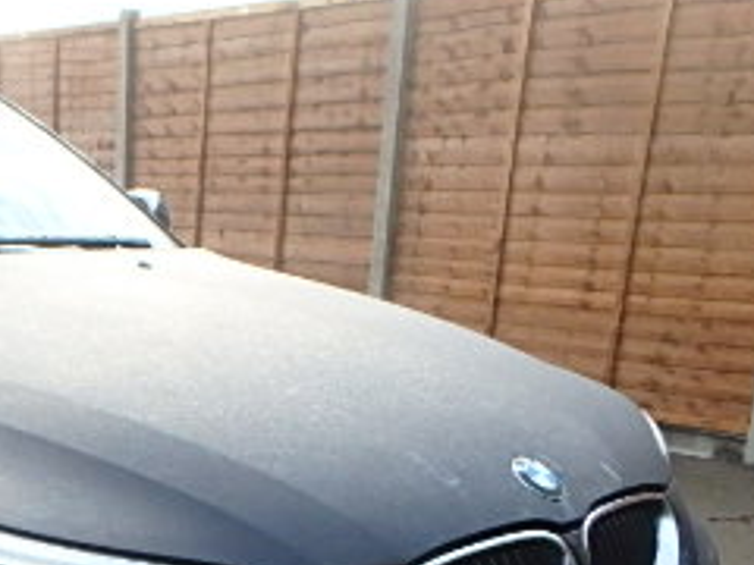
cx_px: -3
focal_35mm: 56
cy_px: 681
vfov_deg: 23.8
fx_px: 1220
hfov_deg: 31.7
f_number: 3.5
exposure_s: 1/250
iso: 500
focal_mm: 3.7
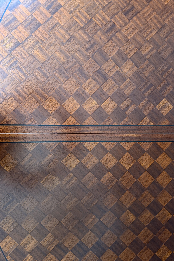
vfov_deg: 71.5
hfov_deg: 51.2
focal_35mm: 25
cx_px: 96
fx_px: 181
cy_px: 130
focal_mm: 6.76
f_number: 1.78
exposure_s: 1/33
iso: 640
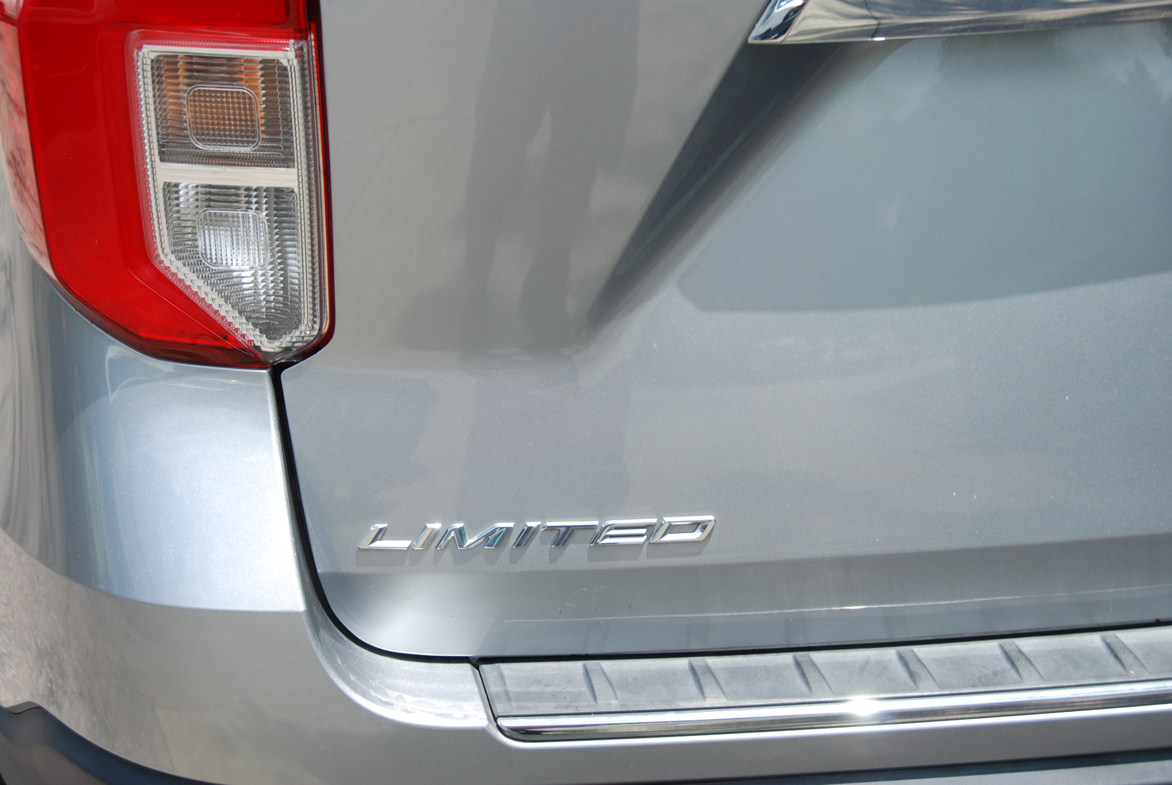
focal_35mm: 66
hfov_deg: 30.5
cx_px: 586
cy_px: 392
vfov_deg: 20.7
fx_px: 2151
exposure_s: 1/200
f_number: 7.1
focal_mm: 44
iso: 100
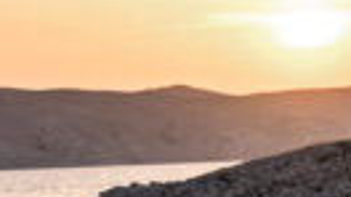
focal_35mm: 349
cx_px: -644
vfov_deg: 3.4
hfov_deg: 5.8
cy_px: 419
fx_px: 3246
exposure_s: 1/25
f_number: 6.3
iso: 50
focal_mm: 43
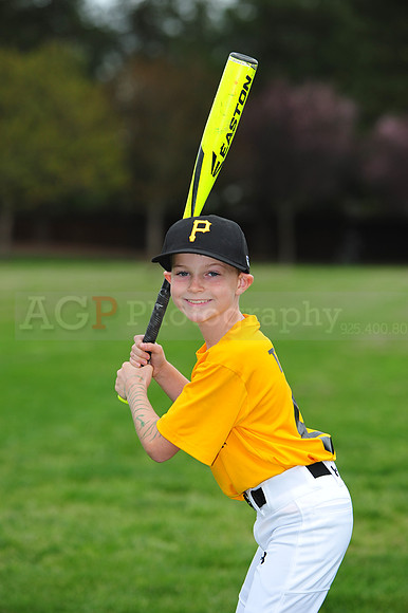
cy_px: 306
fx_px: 2808
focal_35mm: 165
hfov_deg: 8.3
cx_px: 204
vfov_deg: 12.5
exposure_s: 1/640
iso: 400
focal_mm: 165
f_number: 5
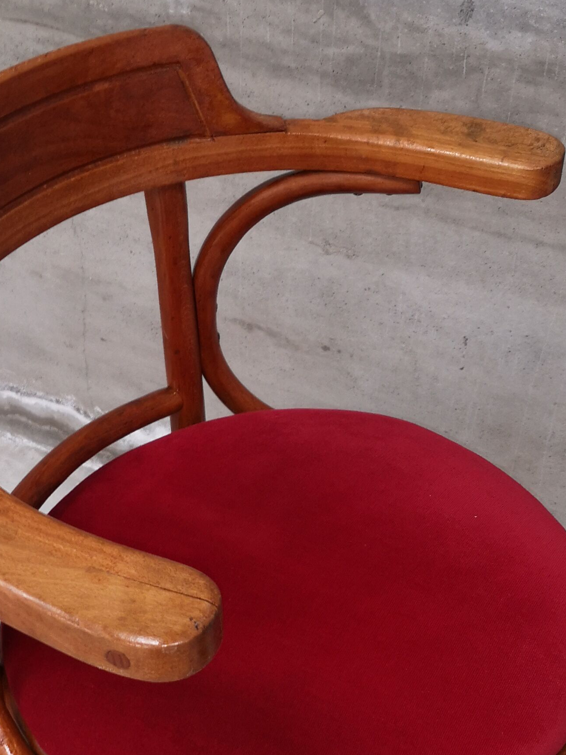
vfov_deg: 30.4
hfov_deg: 23.6
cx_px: 228
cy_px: 605
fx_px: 1352
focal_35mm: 62
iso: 80
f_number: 1.8
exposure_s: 1/50
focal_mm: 3.95
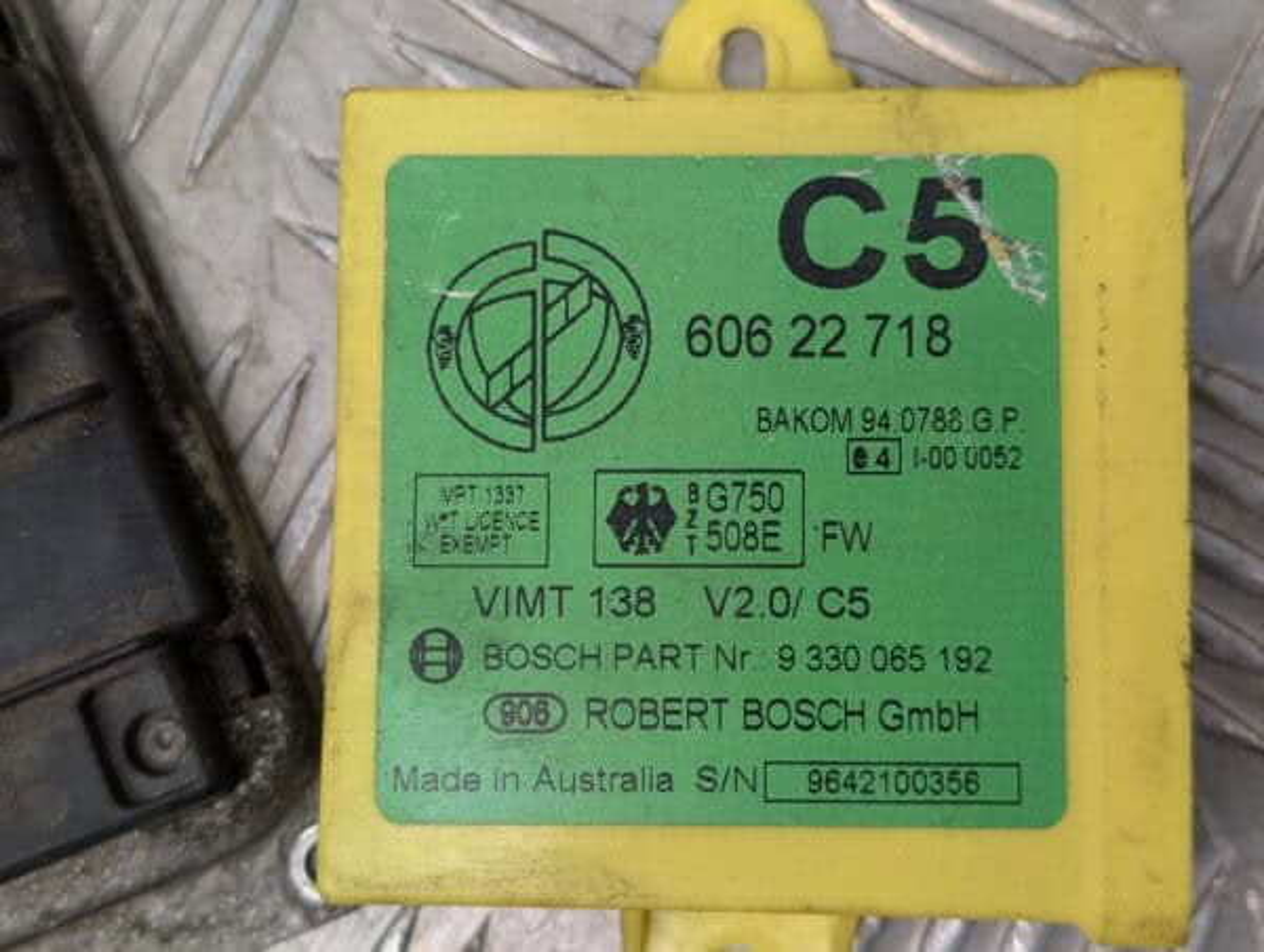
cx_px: 632
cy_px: 476
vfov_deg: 29.8
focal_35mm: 49
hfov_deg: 38.9
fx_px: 1792
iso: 58
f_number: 1.7
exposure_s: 1/100
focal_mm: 6.9
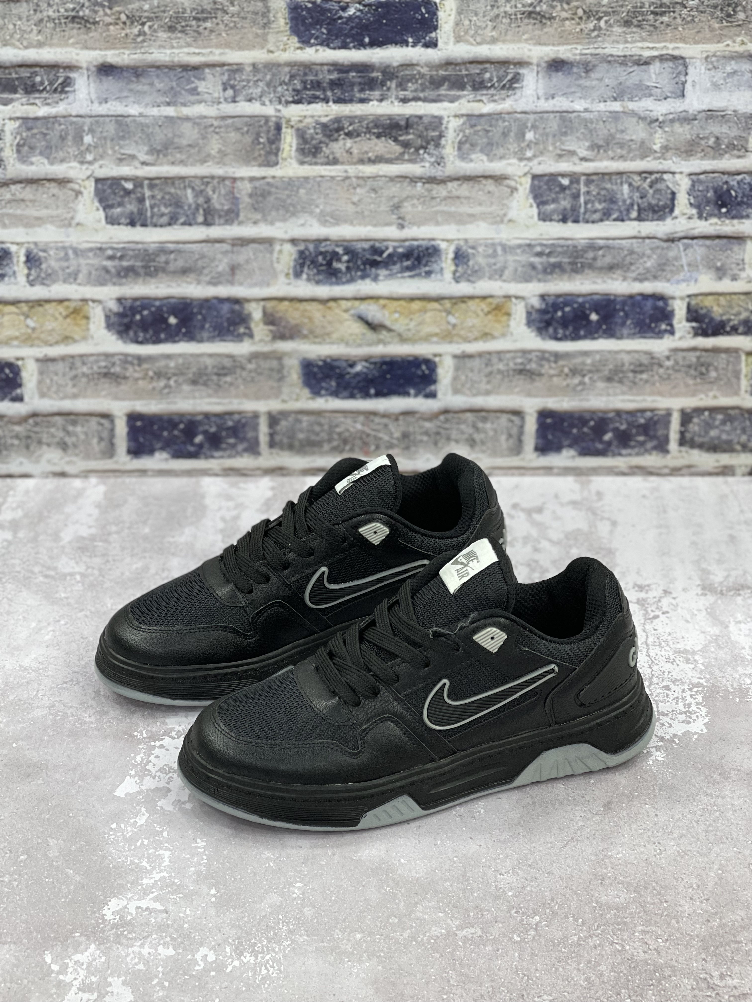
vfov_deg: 30.3
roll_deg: +0.9
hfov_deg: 22.9
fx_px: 1854
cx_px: 376
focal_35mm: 64
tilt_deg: -31.3
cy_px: 501
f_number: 2.2
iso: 125
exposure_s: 1/100
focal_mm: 7.5
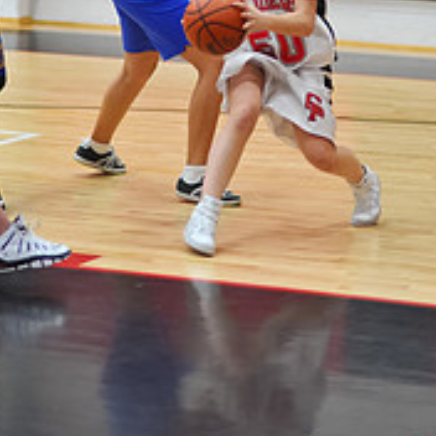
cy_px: 12
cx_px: 254
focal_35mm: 184
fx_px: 2622
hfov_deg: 9.5
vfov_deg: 9.4
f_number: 2
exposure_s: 1/500
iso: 1400
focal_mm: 85
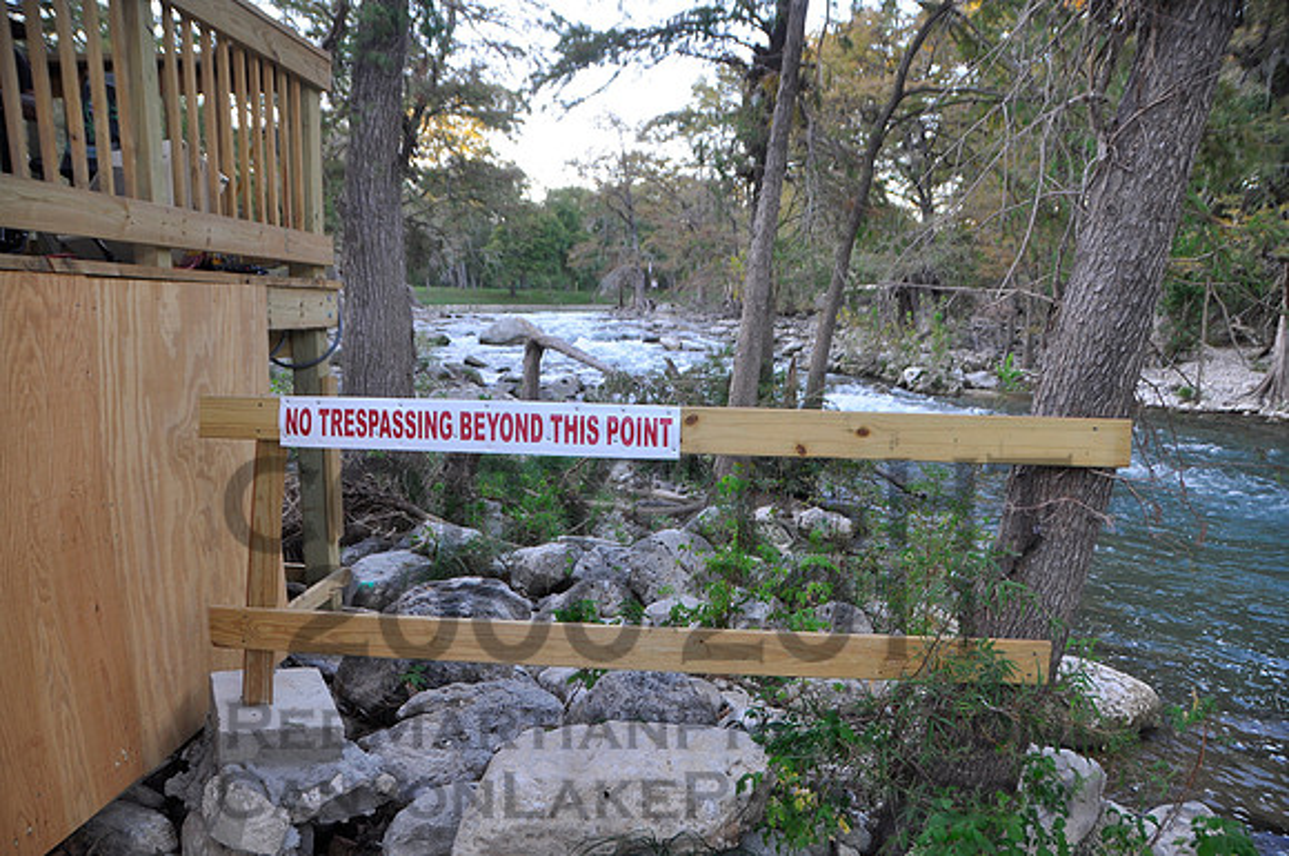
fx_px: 965
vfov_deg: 47.8
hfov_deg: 67.5
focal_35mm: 27
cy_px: 428
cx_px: 644
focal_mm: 18
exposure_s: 1/45
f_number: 3.5
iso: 200
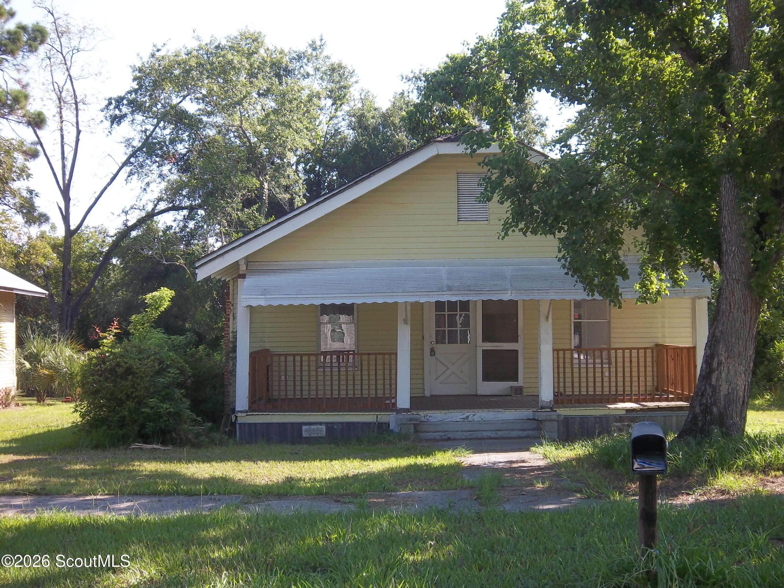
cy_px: 294
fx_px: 1064
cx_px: 392
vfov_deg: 30.9
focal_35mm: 47
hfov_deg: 40.4
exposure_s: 1/125
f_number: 4.5
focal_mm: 8.3
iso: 64
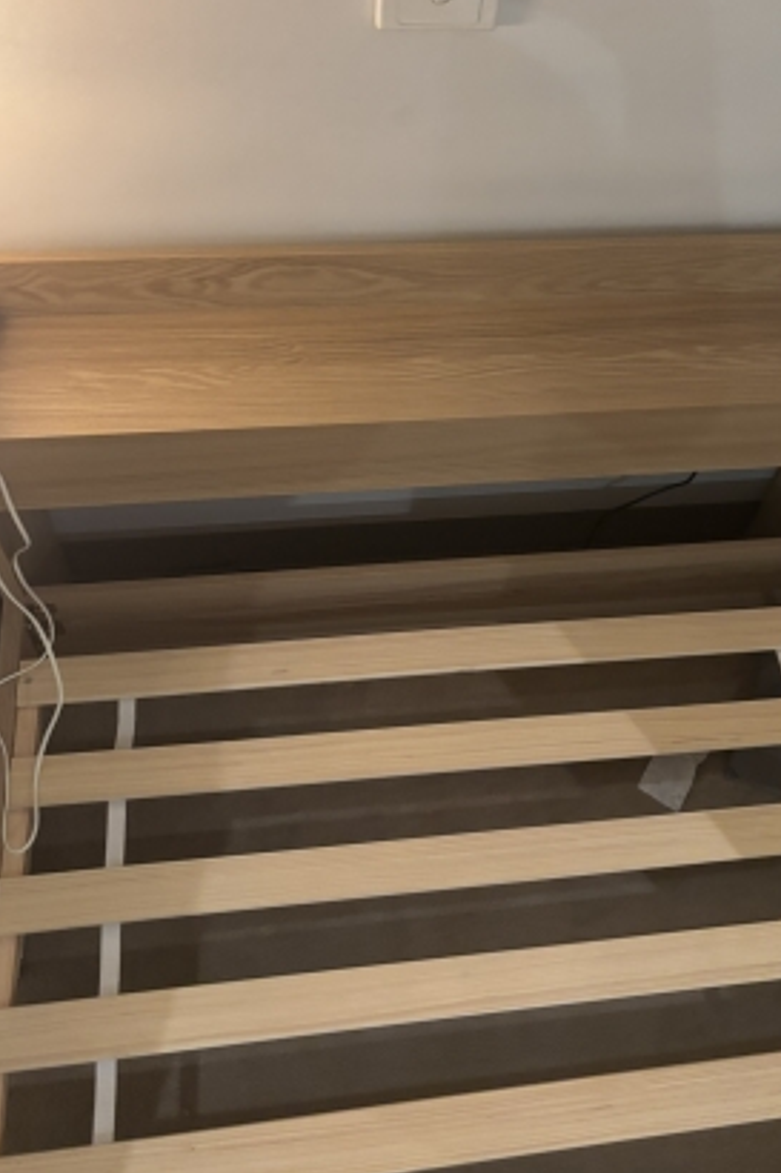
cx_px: 439
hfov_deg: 39.9
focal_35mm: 33
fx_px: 1075
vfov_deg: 56.9
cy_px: 486
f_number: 1.6
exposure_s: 1/33
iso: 640
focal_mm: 5.96
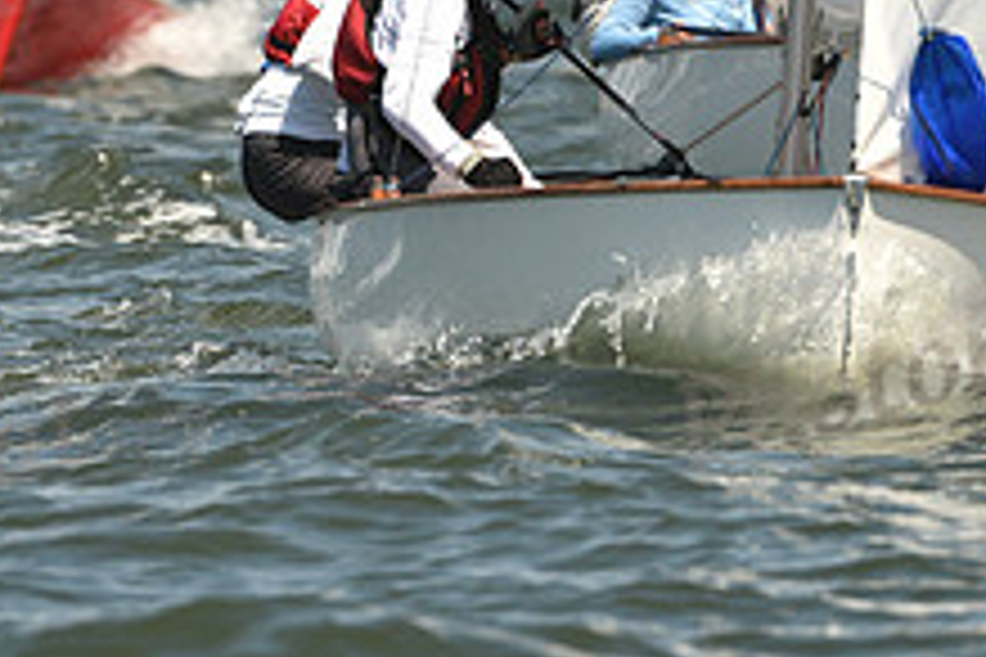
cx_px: 446
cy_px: 182
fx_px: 28975
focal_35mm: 1058
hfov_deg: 1.9
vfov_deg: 1.3
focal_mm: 400
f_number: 6.3
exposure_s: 1/1250
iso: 250
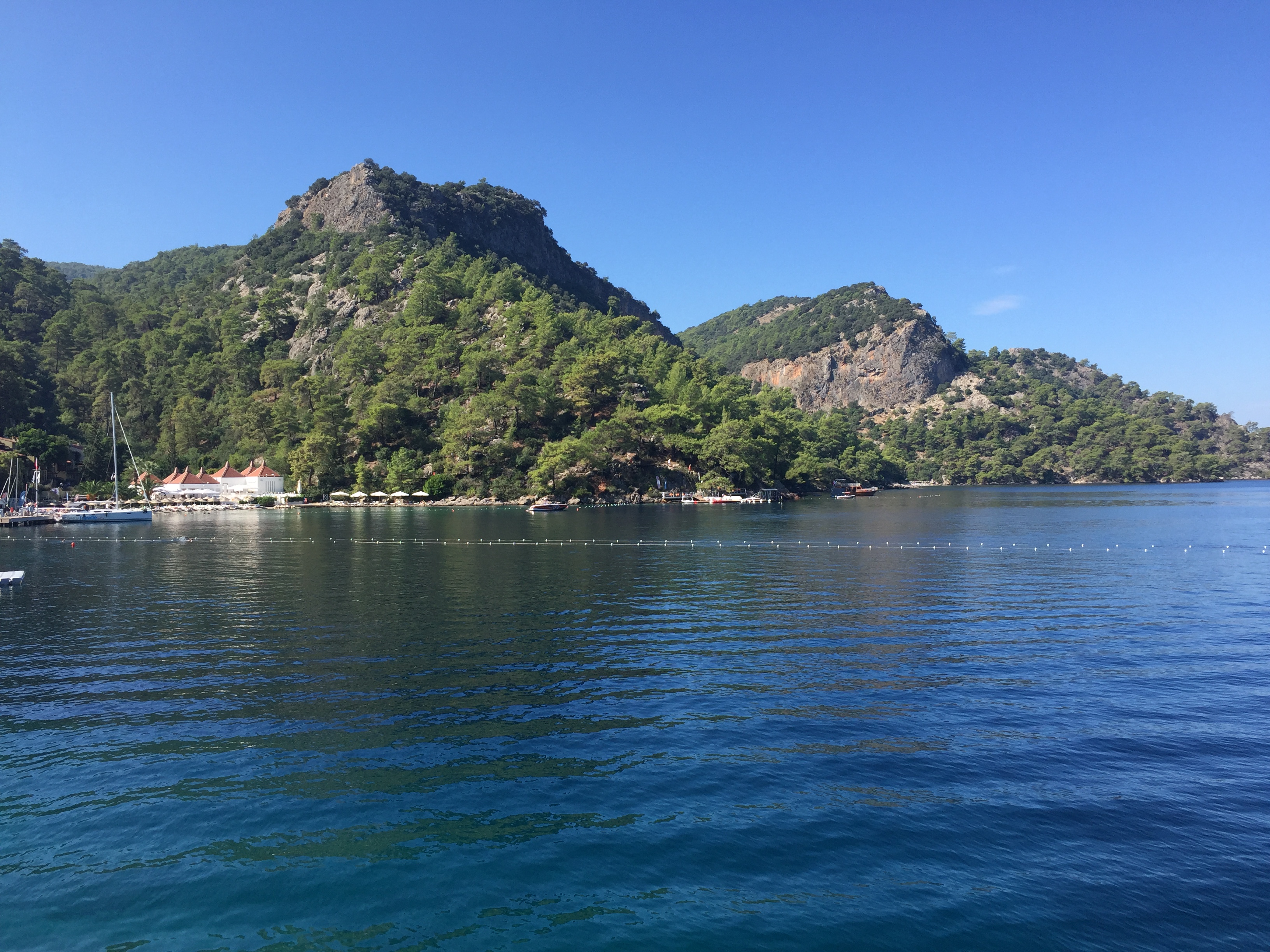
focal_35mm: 29
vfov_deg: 48.2
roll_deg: +0.3
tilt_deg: +0.9
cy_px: 476
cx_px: 635
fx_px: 1064
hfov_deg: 61.7
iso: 32
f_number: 2.2
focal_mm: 4.15
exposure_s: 1/1319
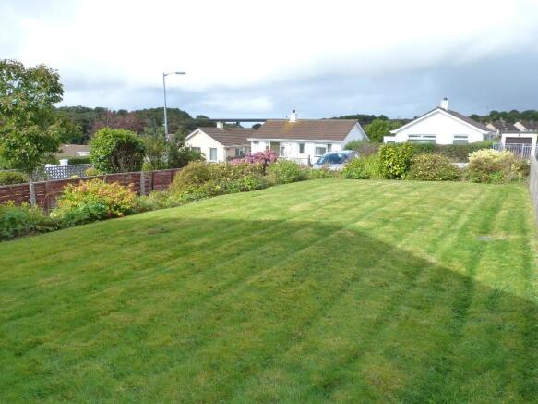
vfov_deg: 54.9
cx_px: 269
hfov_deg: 69.4
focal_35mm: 25
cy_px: 202
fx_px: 388
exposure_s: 1/250
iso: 125
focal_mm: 4.5
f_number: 5
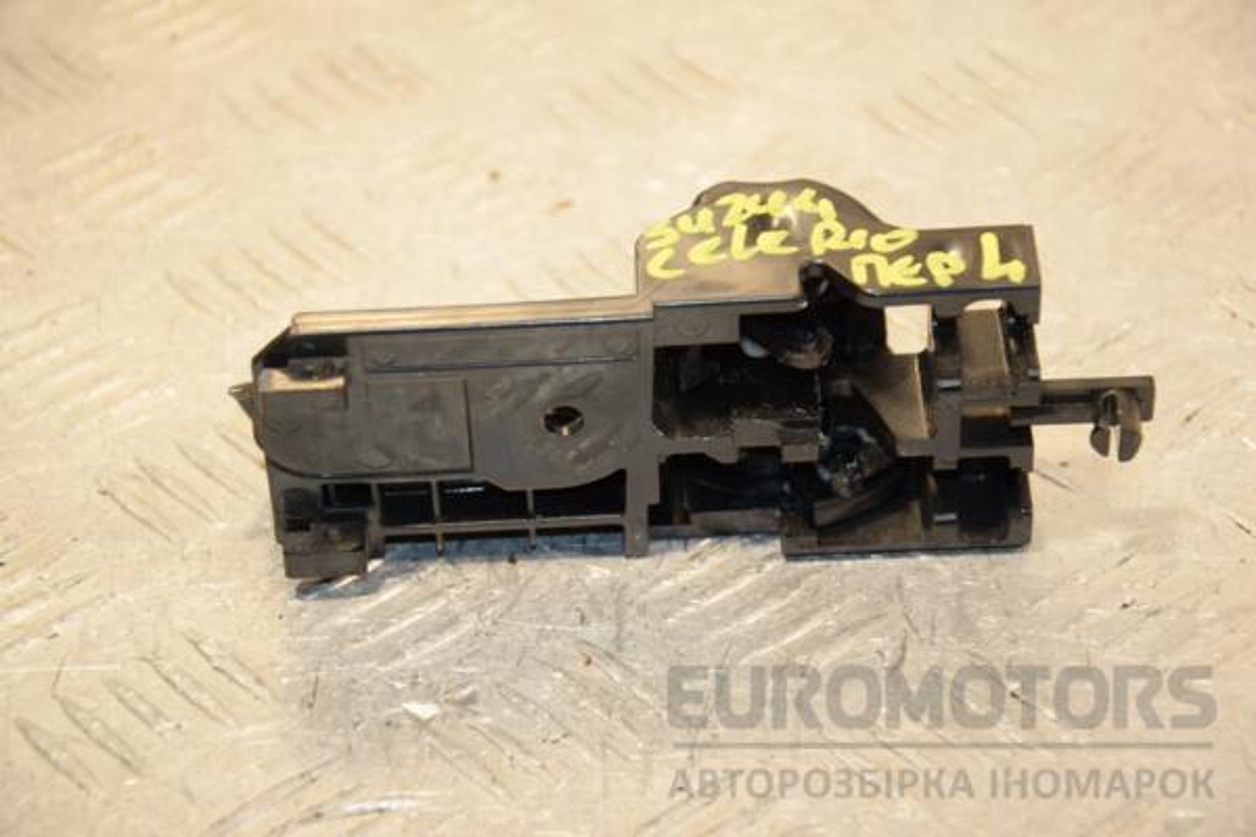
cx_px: 628
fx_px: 3925
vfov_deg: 12.2
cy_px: 418
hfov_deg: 18.2
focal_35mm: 112
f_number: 5.3
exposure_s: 1/200
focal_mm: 75
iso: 800
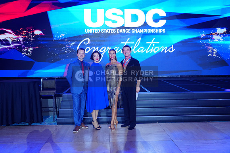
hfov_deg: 55.8
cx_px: 115
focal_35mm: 34
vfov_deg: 38.9
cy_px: 76
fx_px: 217
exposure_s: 1/320
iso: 2000
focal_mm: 34
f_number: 4
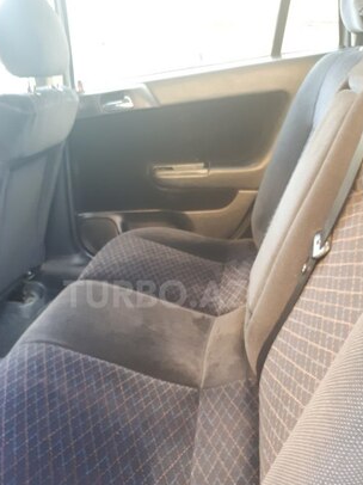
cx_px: 155
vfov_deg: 54.9
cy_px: 294
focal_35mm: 33
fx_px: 462
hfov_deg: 42.8
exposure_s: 1/17
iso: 160
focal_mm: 3.6
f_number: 1.9
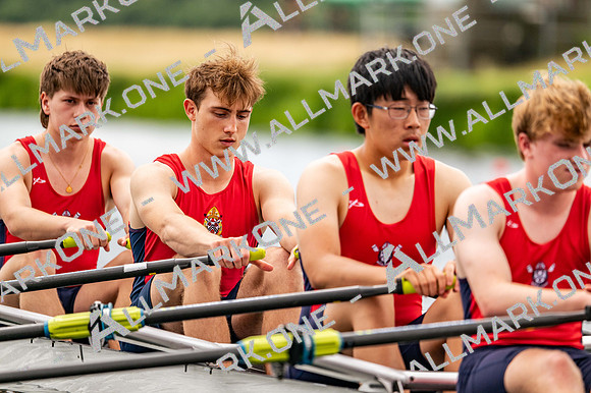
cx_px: 296
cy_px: 196
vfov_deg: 3.4
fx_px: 6564
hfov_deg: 5.2
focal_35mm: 400
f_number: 4.5
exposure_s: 1/2500
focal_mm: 400
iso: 450
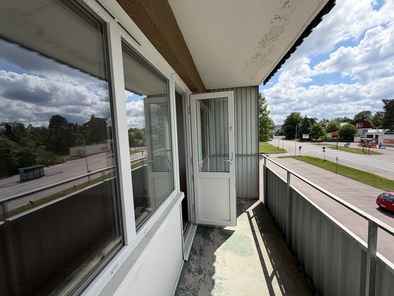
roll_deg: +2.6
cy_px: 148
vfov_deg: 85.7
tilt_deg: -5.4
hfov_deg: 102.1
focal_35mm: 14
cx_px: 197
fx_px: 159
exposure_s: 1/770
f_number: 2.2
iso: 25
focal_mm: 2.22
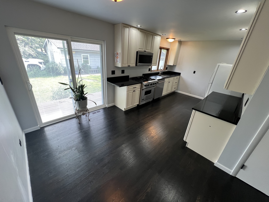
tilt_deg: -25.1
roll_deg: -4.5
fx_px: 101
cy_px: 101
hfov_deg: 106.2
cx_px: 134
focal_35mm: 13
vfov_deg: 89.9
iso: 125
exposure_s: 1/120
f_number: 1.8
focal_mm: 1.57
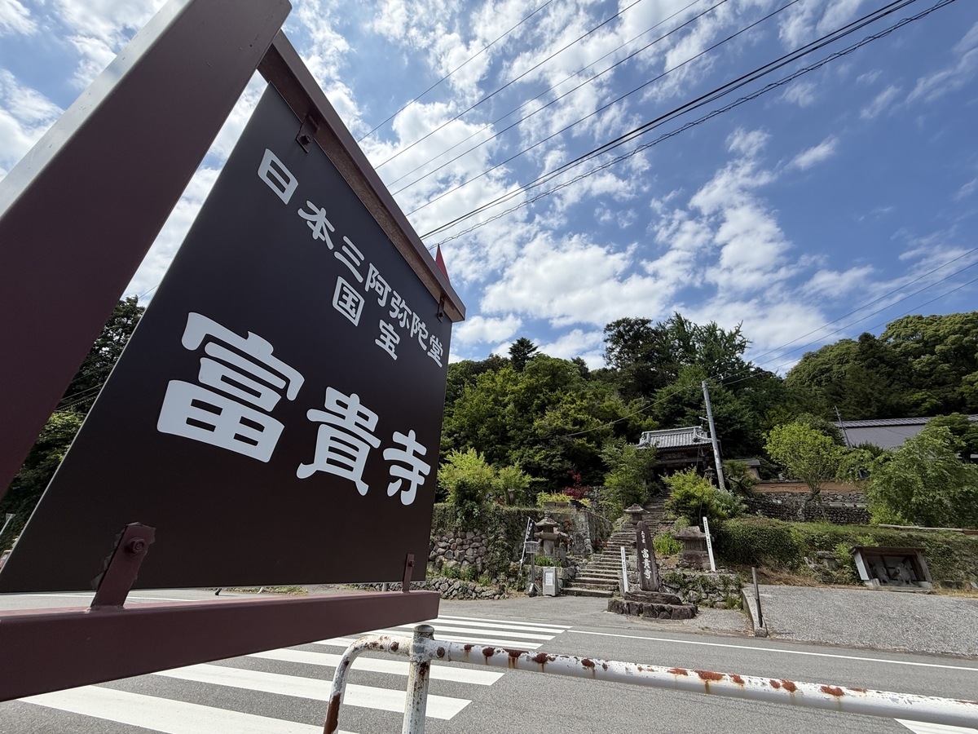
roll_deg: -3.1
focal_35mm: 14
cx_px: 489
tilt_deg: +26.2
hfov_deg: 102.1
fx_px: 396
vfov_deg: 85.7
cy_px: 367
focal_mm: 2.22
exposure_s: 1/1105
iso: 20
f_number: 2.2
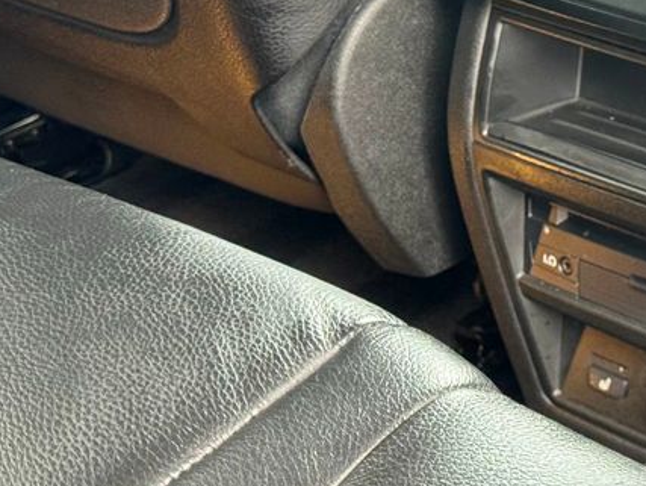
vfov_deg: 12.7
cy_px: -36
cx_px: 750
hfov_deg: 16.5
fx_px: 2148
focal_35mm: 115
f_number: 1.78
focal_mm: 6.76
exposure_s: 1/40
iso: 500
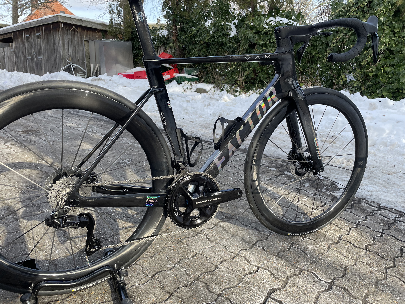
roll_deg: -1.6
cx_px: 202
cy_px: 152
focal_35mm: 26
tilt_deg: -14.5
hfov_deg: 67.3
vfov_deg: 53.1
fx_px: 304
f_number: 1.6
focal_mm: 4.2
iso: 32
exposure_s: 1/567
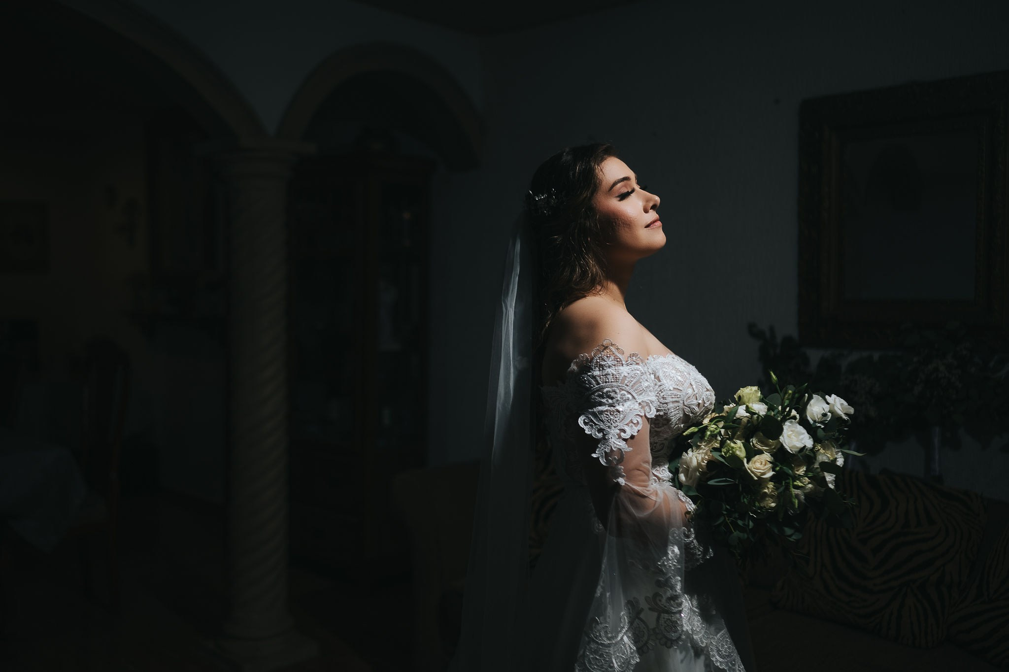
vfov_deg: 37.8
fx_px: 981
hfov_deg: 54.4
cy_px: 336
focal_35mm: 35
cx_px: 504
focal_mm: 35
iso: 50
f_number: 1.8
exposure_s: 1/200
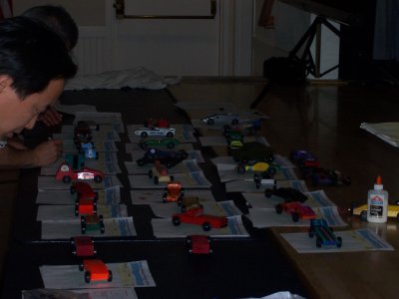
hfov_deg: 17.7
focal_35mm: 111
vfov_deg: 13.3
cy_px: 150
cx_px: 200
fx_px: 1279
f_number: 4.8
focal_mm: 16.8
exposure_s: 1/90
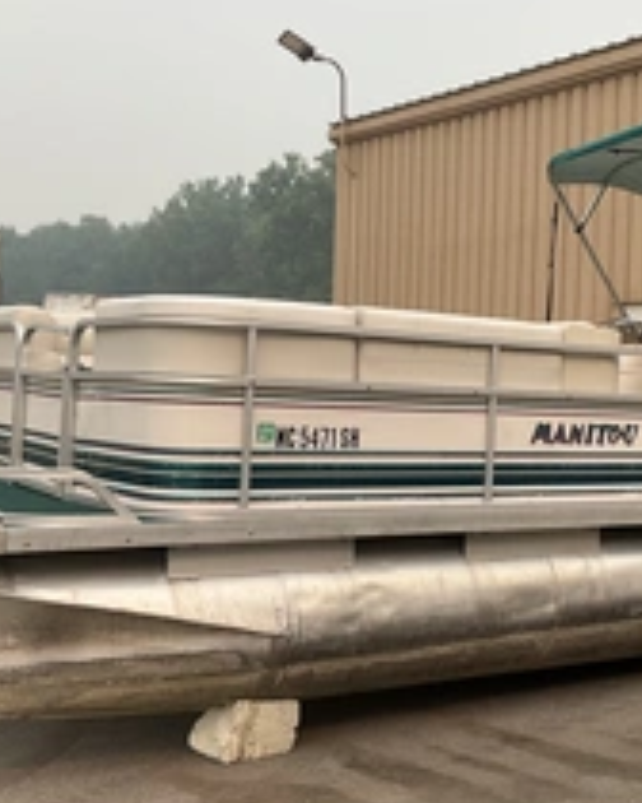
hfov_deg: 27.5
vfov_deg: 34.7
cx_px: 520
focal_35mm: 54
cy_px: 424
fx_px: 1283
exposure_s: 1/1221
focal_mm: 3
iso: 25
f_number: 1.8
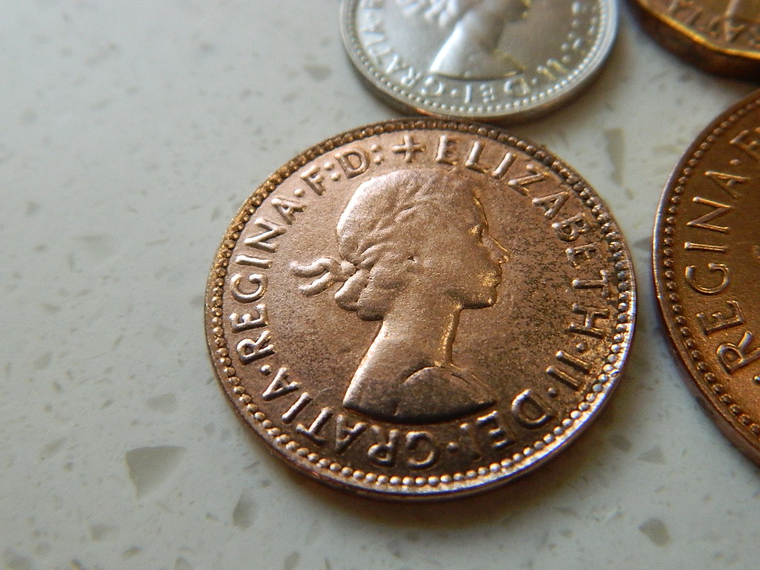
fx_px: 1032
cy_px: 285
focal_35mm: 47
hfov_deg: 40.4
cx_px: 380
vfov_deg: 30.9
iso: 400
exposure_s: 1/200
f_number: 3.6
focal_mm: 8.4
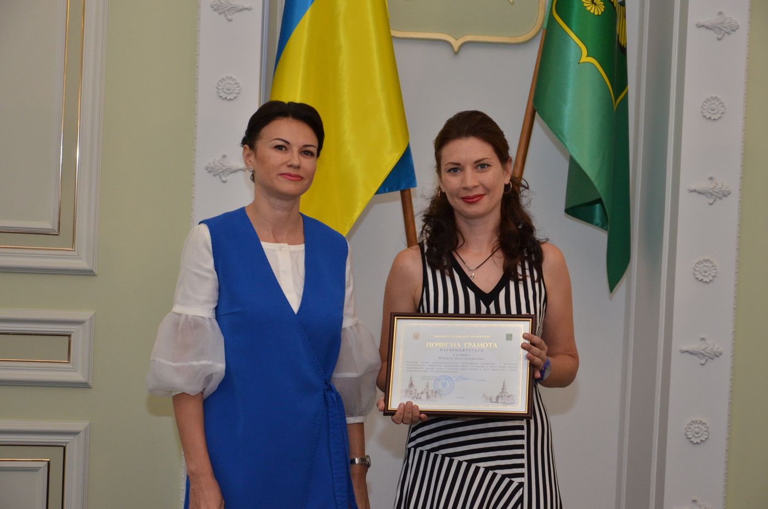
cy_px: 254
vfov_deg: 18.1
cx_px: 384
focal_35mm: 75
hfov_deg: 27.0
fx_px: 1597
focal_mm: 50
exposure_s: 1/250
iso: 1000
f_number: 5
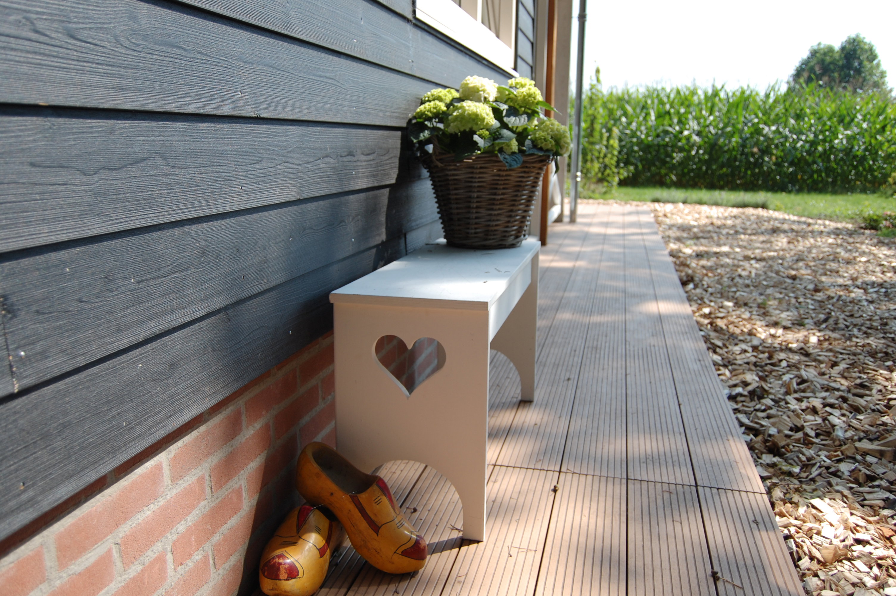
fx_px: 746
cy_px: 298
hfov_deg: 62.0
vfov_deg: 43.5
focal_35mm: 30
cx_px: 448
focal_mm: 20
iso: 200
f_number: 3.8
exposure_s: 1/800
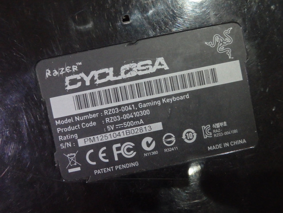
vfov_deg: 38.7
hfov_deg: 50.1
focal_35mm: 37
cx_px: 142
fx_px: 302
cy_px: 106
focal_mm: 6.6
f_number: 4.7
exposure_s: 1/10
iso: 1600
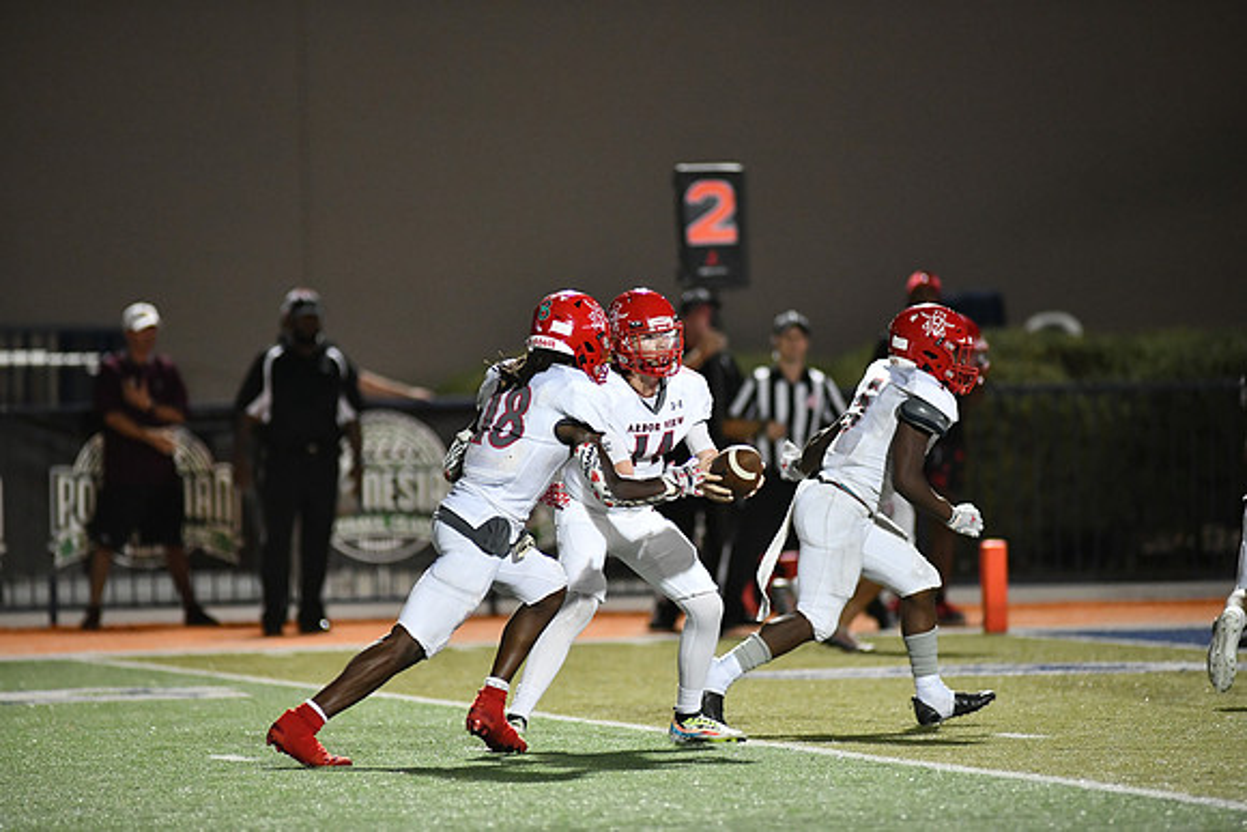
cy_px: 416
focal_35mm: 300
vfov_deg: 4.6
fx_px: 10394
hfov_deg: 6.9
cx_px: 624
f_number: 2.8
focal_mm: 300
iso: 5000
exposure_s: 1/1000
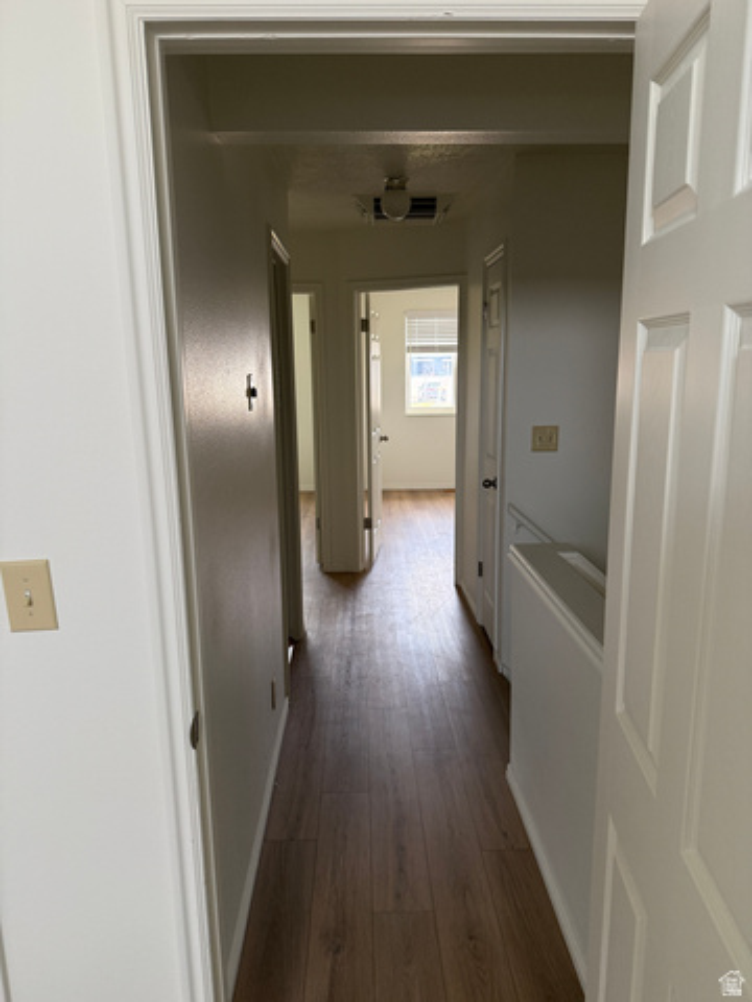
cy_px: 501
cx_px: 376
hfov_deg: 56.8
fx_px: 695
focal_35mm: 24
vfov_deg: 71.6
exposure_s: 1/157
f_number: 1.78
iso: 200
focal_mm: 6.76
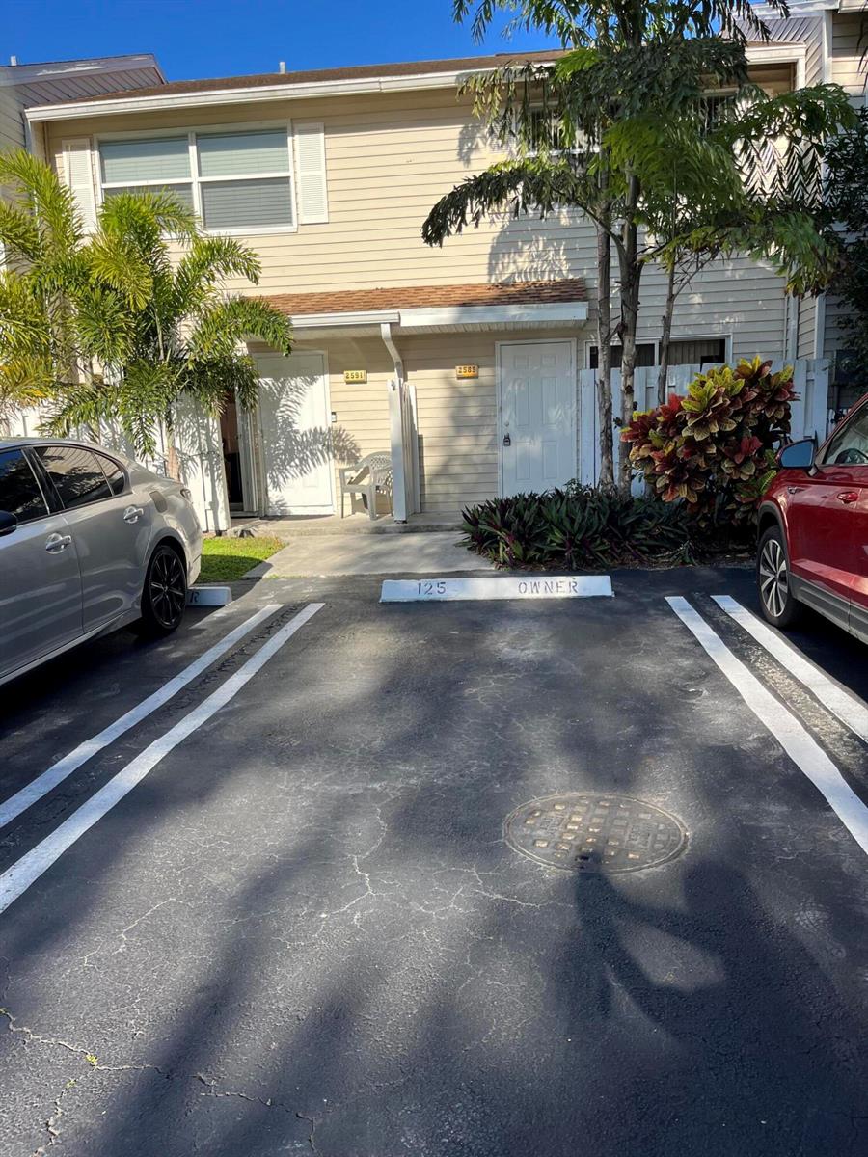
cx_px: 434
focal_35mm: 26
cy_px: 578
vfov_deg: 67.3
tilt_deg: -10.4
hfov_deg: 53.1
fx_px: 869
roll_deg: +2.1
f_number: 1.6
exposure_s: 1/1517
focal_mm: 5.1
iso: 50
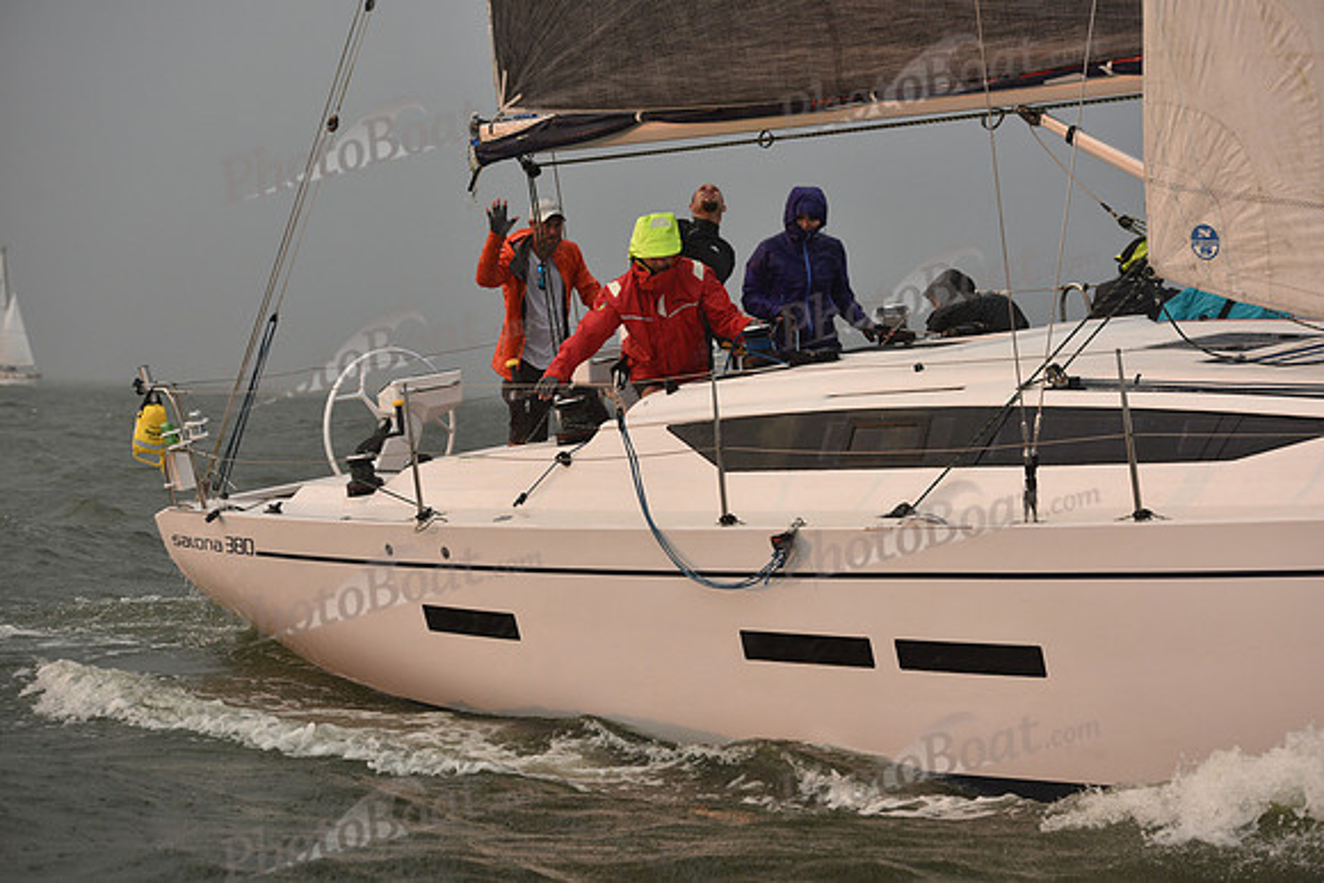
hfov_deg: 20.8
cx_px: 662
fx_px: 3605
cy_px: 442
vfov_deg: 14.0
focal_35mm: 98
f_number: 4.5
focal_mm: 98
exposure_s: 1/500
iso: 400
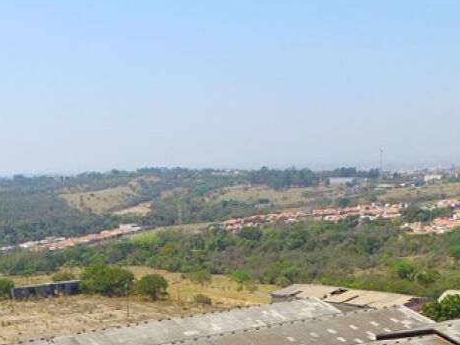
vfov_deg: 24.1
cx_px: 197
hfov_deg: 34.9
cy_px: 415
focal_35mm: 55
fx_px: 731
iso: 100
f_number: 2.8
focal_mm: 3.61
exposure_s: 1/816
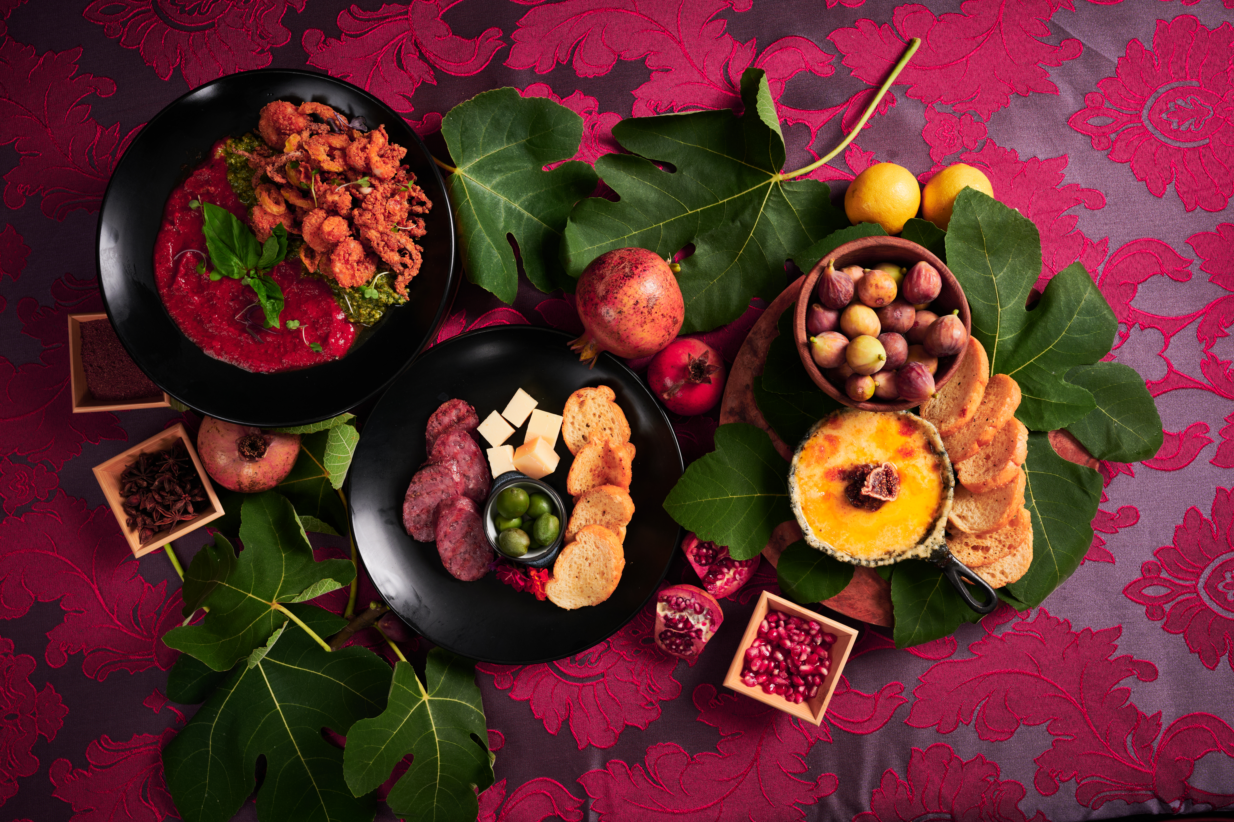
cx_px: 617
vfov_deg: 37.9
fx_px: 1200
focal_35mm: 35
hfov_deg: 54.4
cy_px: 411
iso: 100
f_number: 8
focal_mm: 35
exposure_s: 1/125
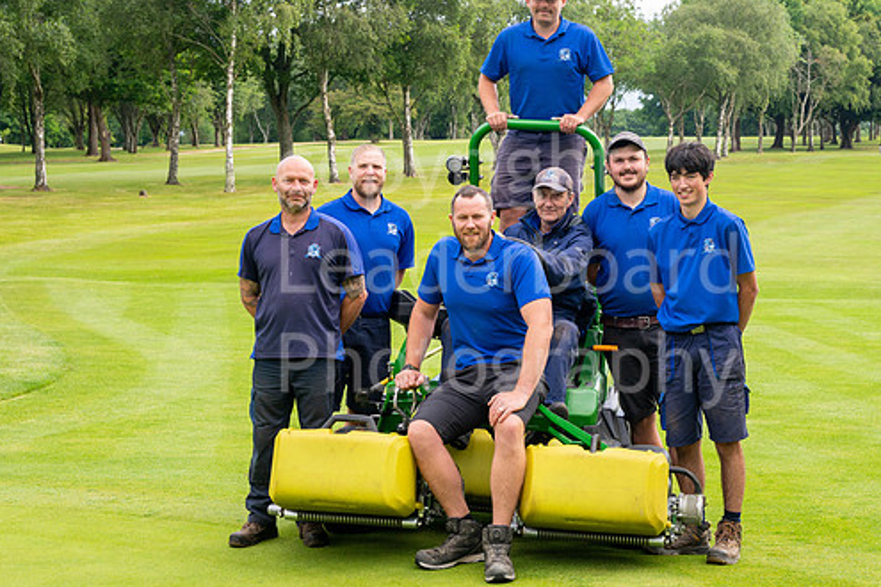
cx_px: 538
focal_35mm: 73
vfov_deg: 18.7
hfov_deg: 27.6
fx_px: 1786
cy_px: 262
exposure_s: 1/200
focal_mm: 58
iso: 400
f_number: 9
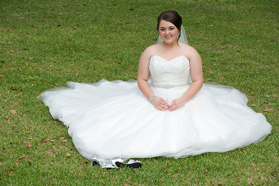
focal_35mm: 125
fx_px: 968
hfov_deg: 16.4
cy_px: 93
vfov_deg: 11.0
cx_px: 140
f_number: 7.1
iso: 320
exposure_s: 1/125
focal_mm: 125
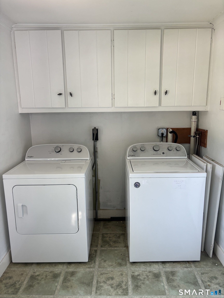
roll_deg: +0.7
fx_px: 224
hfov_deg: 53.1
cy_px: 149
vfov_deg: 67.3
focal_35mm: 26
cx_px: 112
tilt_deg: -11.3
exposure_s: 1/83
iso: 125
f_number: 1.6
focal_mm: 5.96
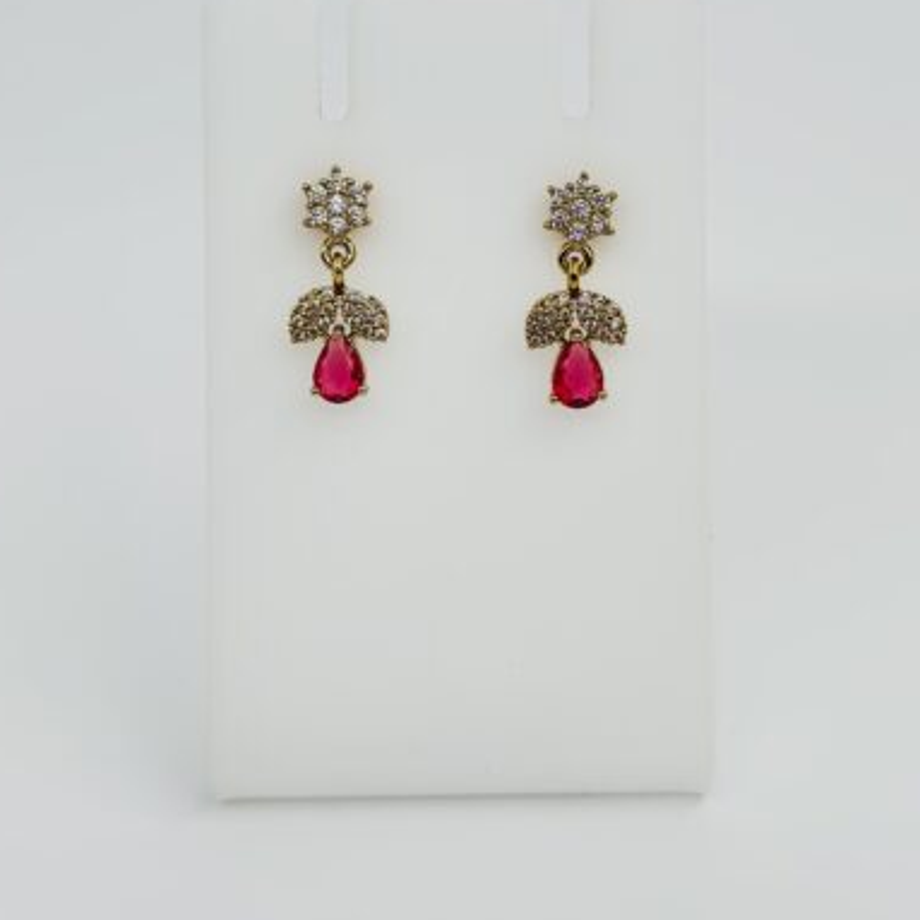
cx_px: 471
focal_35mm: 62
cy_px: 255
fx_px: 1864
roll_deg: -0.1
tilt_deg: -20.2
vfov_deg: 27.4
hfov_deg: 27.7
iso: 80
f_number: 1.78
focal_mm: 6.86
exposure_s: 1/1120
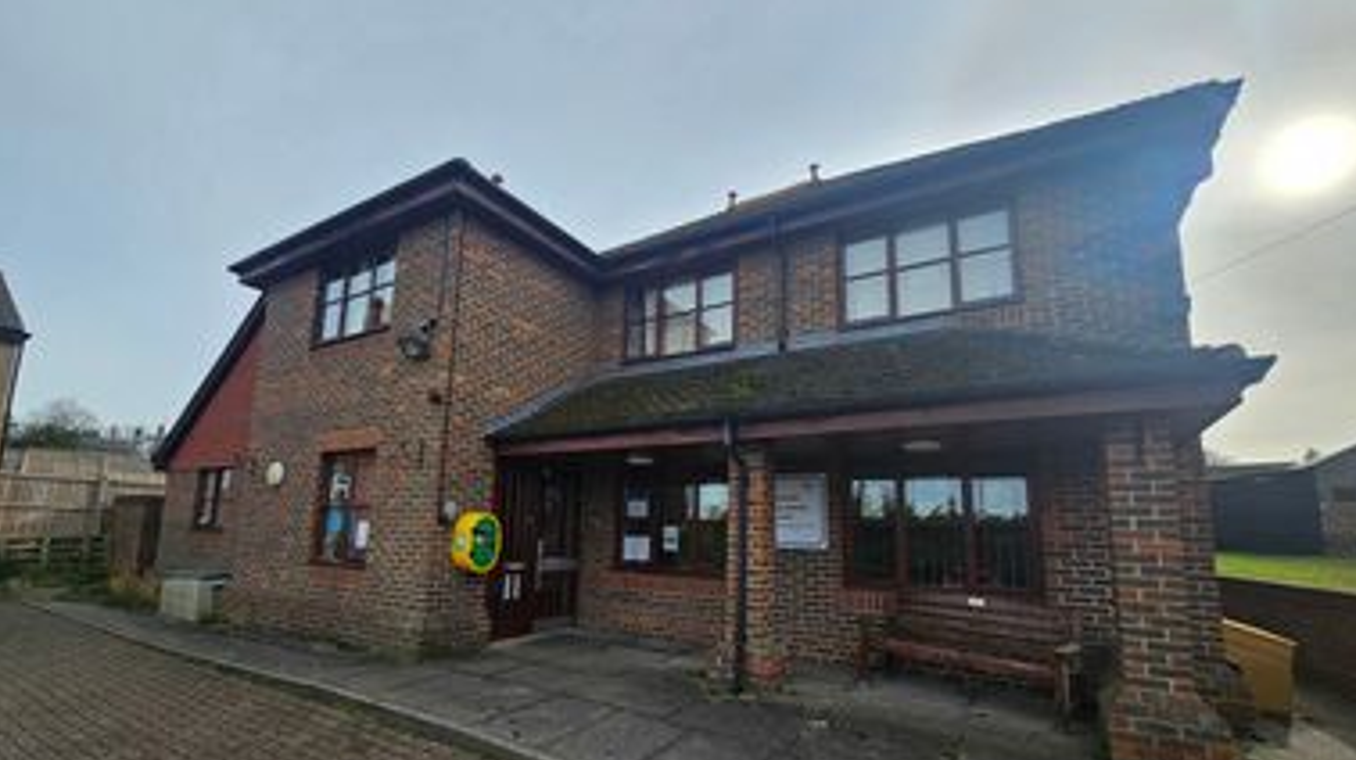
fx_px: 539
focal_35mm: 15
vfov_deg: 70.0
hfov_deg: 103.0
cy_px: 437
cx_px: 653
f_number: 2.2
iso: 50
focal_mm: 2.2
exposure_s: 1/1700
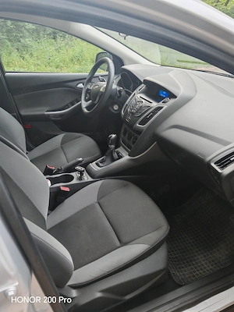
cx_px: 117
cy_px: 156
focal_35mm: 27
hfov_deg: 51.4
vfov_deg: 65.3
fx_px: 243
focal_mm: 6.67
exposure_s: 1/77
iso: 320
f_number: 1.9
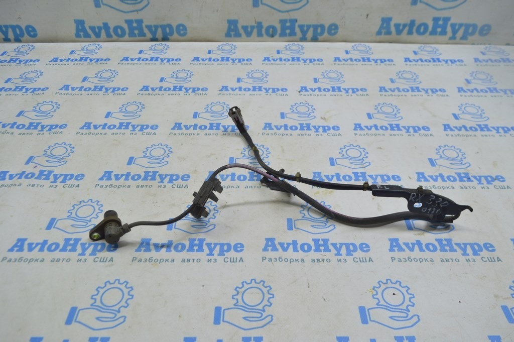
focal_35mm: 27
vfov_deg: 47.9
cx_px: 257
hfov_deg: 67.4
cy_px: 171
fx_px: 385
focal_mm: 18
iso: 400
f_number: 5.6
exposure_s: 1/40
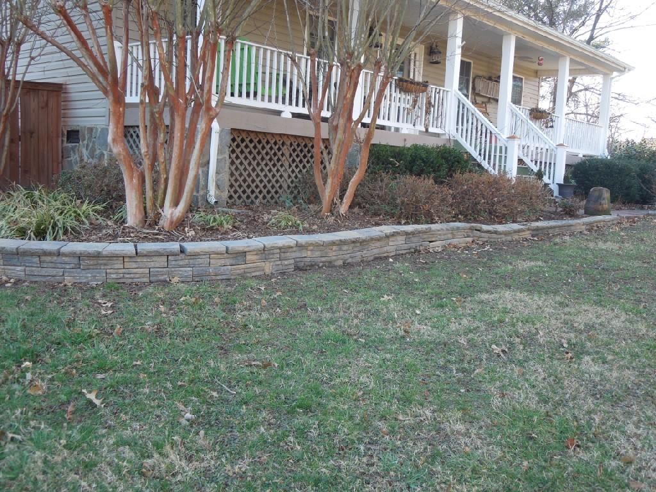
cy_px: 246
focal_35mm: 35
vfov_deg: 40.7
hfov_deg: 52.6
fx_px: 663
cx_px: 328
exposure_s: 1/50
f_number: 3.7
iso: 100
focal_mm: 6.3
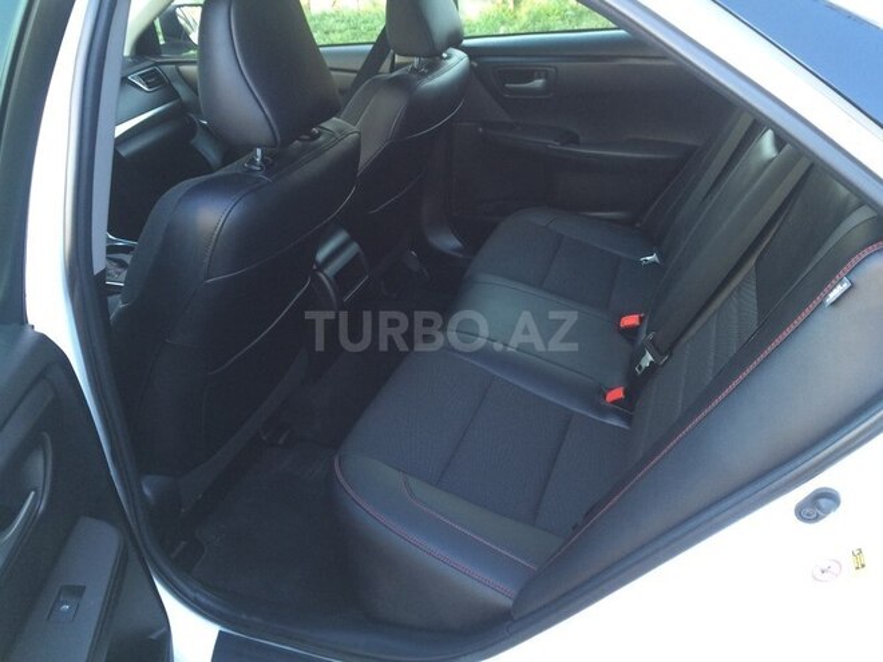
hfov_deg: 61.7
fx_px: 740
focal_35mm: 29
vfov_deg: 48.2
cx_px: 442
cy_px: 331
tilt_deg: -28.8
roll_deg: +0.9
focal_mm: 4.15
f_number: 2.2
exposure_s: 1/33
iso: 100
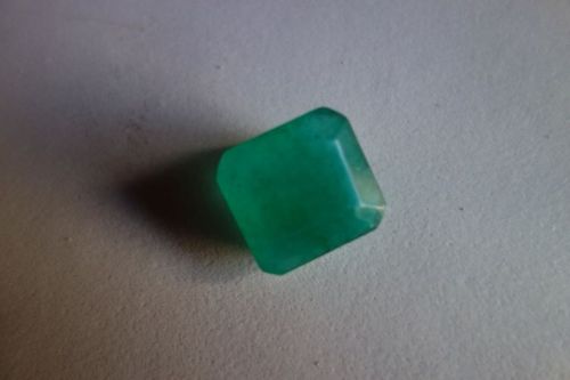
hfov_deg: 65.5
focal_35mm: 28
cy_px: 190
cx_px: 285
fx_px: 443
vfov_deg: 46.4
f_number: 2
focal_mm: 10.4
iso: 320
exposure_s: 1/250
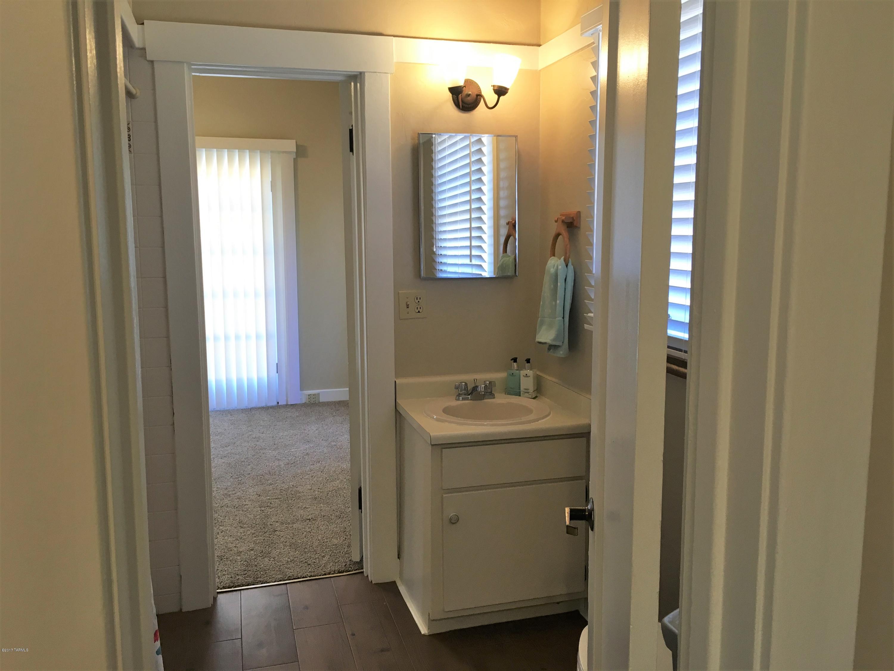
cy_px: 336
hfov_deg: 61.7
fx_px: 749
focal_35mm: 29
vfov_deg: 48.2
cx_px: 447
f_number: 2.2
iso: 25
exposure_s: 1/30
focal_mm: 4.15
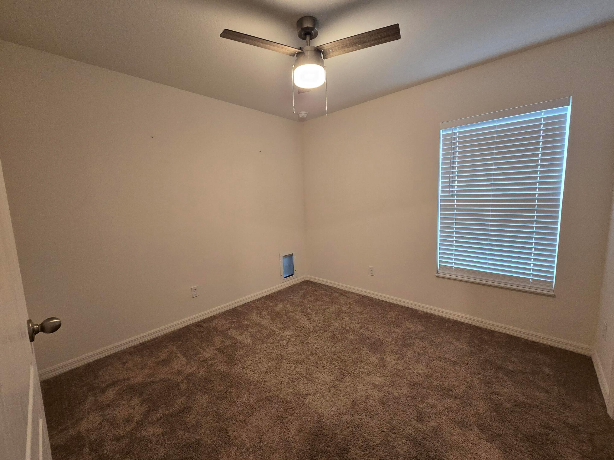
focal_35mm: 13
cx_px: 307
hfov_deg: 106.2
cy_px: 230
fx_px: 231
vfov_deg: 89.9
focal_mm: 2.2
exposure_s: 1/60
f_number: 2.2
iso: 320
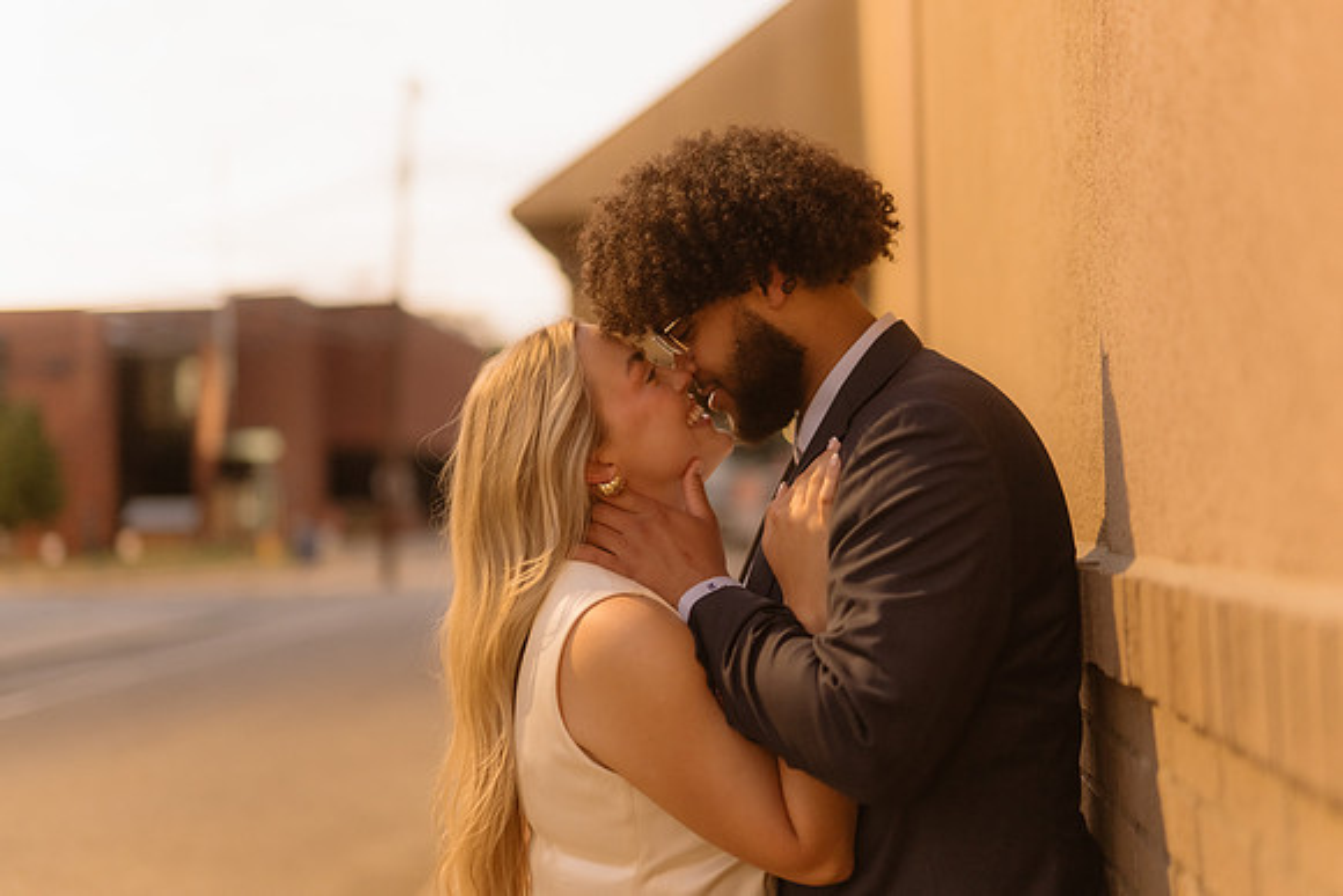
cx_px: 658
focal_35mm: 54
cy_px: 439
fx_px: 2031
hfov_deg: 36.6
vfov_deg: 24.9
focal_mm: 50
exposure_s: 1/125
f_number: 1.4
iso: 1000
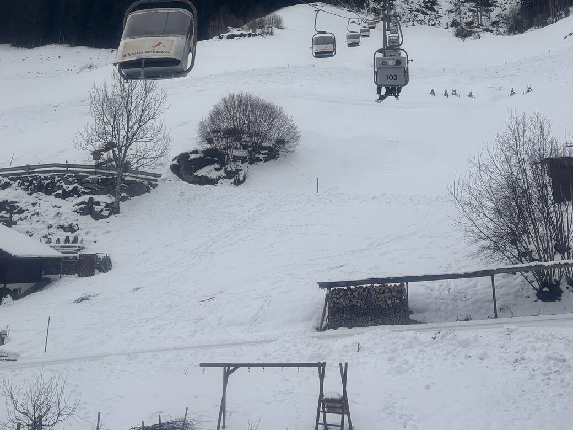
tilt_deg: +19.7
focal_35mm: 45
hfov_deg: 42.1
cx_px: 302
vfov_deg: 30.5
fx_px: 745
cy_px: 26
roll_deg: -2.3
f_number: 1.6
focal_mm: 5.96
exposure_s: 1/584
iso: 50
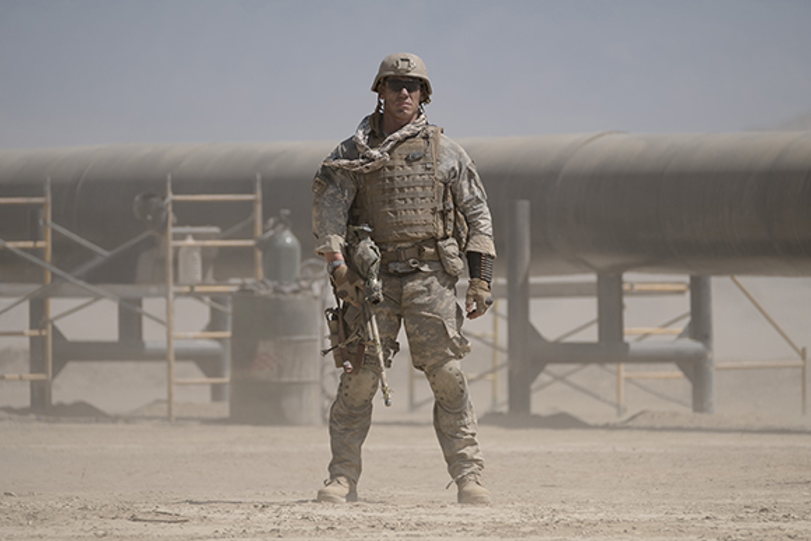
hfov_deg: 4.6
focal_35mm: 452
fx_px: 10184
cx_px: 406
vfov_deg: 3.0
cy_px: 270
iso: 200
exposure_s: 1/1000
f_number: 5.2
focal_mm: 301.1
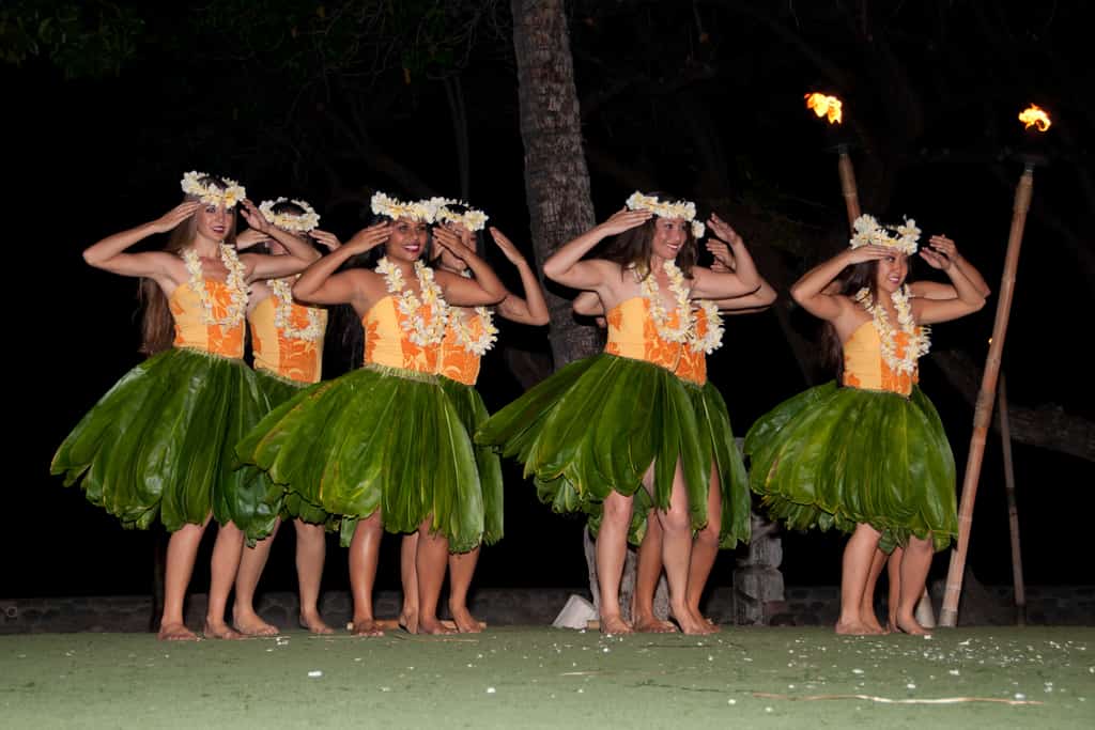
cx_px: 548
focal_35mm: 90
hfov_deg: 22.6
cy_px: 365
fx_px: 2738
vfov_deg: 15.2
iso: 200
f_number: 4.8
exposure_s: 1/100
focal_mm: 60
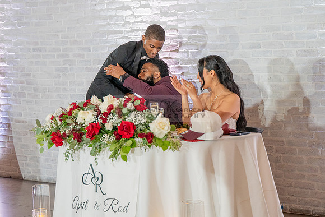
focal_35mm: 94
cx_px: 143
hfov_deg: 21.7
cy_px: 88
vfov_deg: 14.6
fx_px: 848
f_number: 2.8
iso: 1600
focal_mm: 79
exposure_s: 1/320
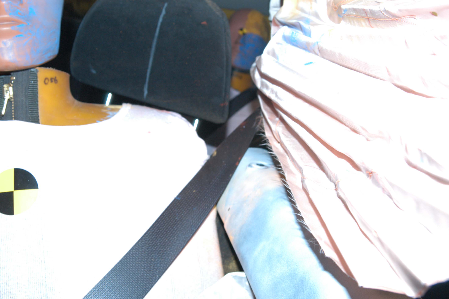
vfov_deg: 35.9
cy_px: 148
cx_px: 222
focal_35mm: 37
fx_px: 461
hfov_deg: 51.9
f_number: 5.6
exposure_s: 1/60
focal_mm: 24
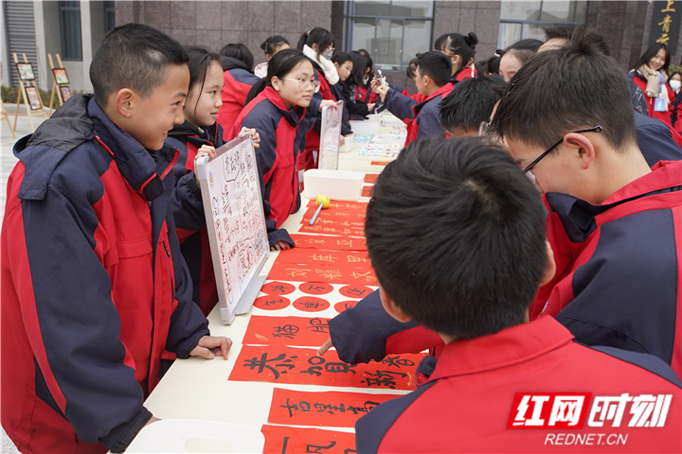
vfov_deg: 42.3
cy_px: 227
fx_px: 587
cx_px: 341
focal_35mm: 31
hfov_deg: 60.3
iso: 500
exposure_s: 1/250
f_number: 5.6
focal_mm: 21
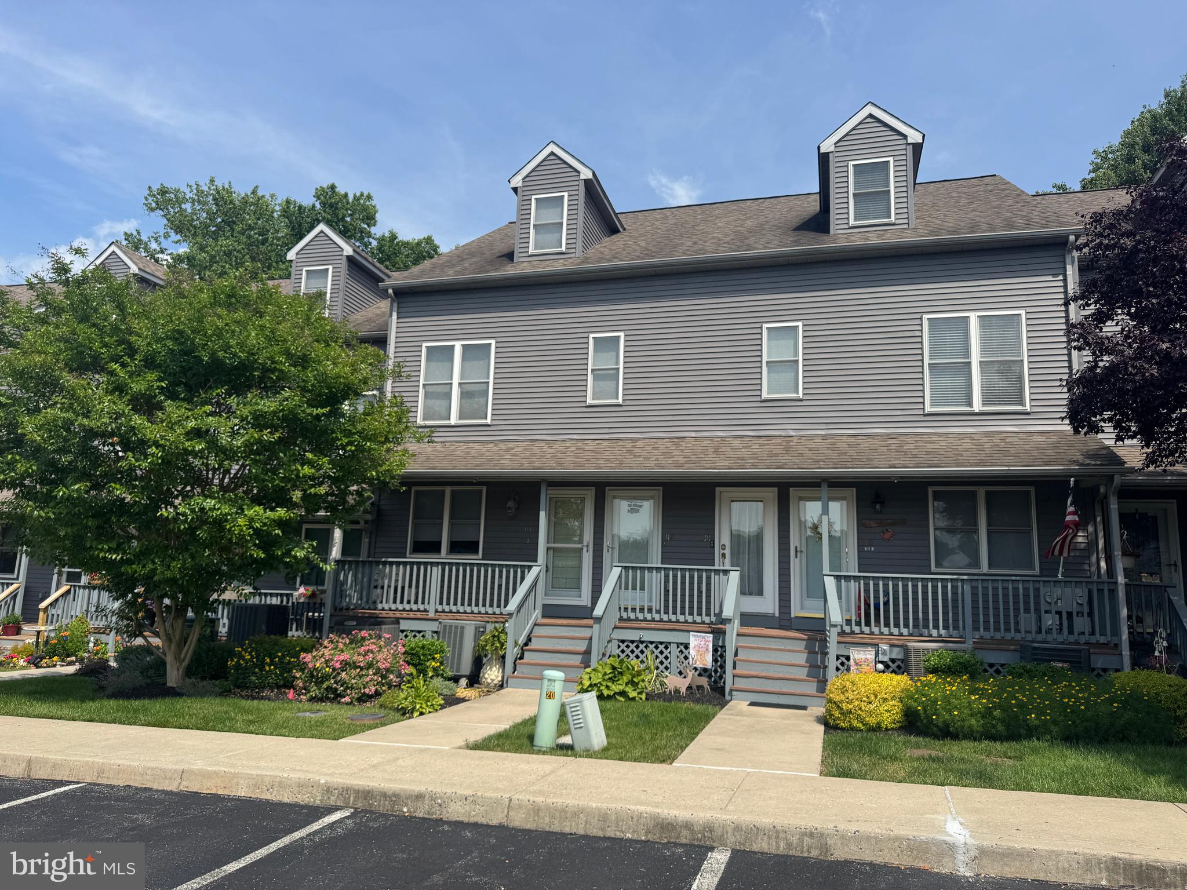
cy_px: 445
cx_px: 594
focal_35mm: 24
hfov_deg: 71.6
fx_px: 823
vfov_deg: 56.8
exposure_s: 1/4310
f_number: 1.78
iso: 80
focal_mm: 6.76
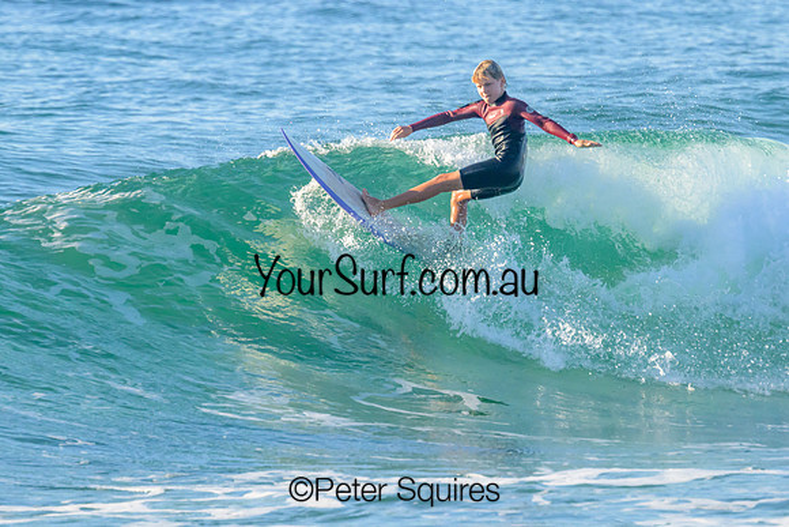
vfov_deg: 1.7
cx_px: 435
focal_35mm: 800
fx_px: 17542
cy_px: 188
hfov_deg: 2.6
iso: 1600
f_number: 11
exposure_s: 1/2000
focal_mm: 620
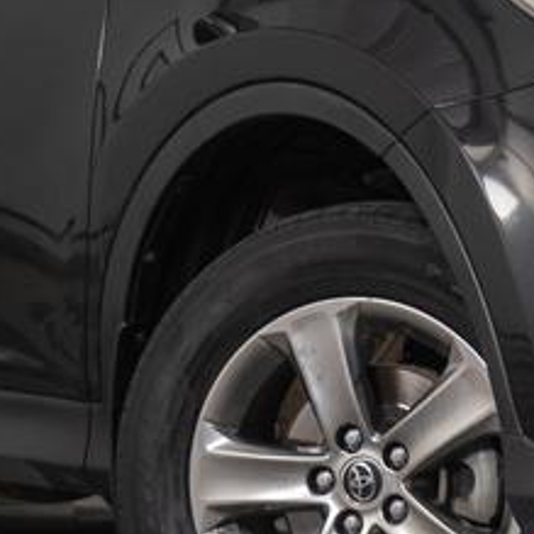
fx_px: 5690
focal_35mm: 326
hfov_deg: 5.4
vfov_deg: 5.4
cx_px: 395
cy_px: -88
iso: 125
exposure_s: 1/125
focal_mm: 46.6
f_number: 4
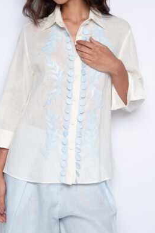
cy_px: 88
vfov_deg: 33.8
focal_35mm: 59
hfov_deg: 23.0
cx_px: 65
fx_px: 381
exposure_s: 1/200
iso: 320
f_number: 6.3
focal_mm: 38
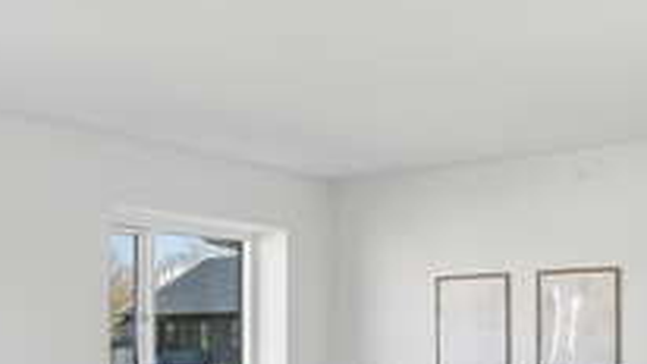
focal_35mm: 63
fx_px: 1073
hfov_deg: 32.9
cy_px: 323
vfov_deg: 19.0
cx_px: 157
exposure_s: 1/50
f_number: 8
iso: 200
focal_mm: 19.5
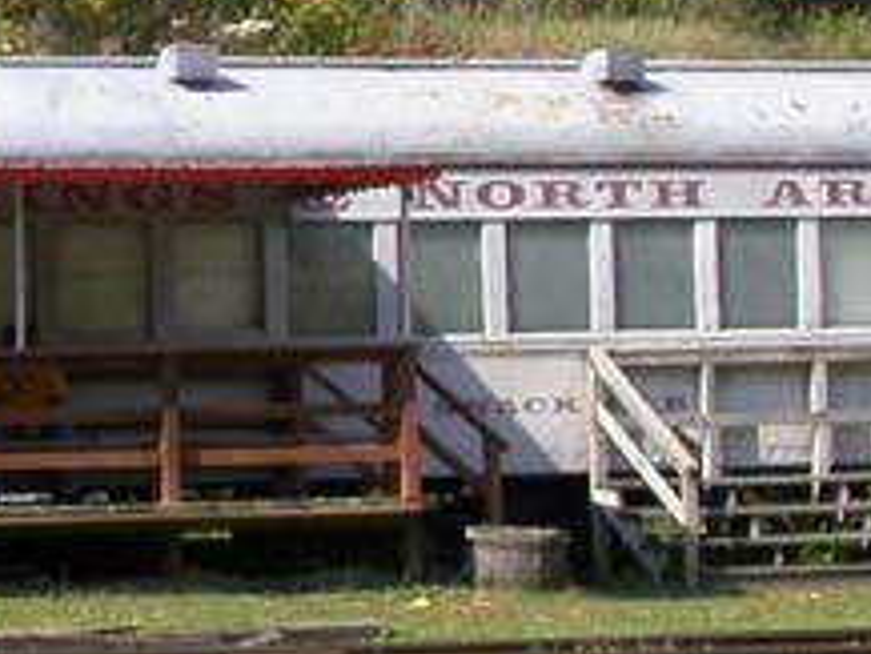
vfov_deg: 10.6
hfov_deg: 13.8
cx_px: -120
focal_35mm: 140
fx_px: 3525
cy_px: 245
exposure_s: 1/232
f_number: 6
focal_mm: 7.85
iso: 100
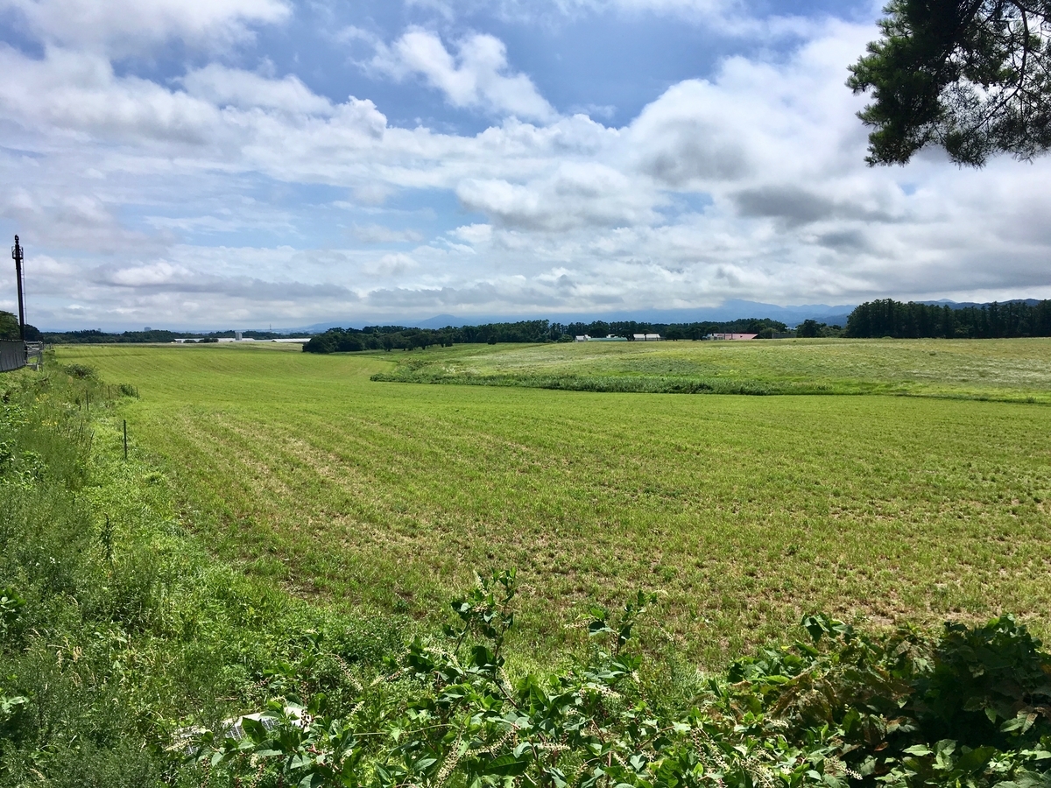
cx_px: 526
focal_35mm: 29
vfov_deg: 48.2
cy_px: 394
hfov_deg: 61.7
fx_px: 880
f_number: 2.2
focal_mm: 4.15
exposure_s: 1/3344
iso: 25
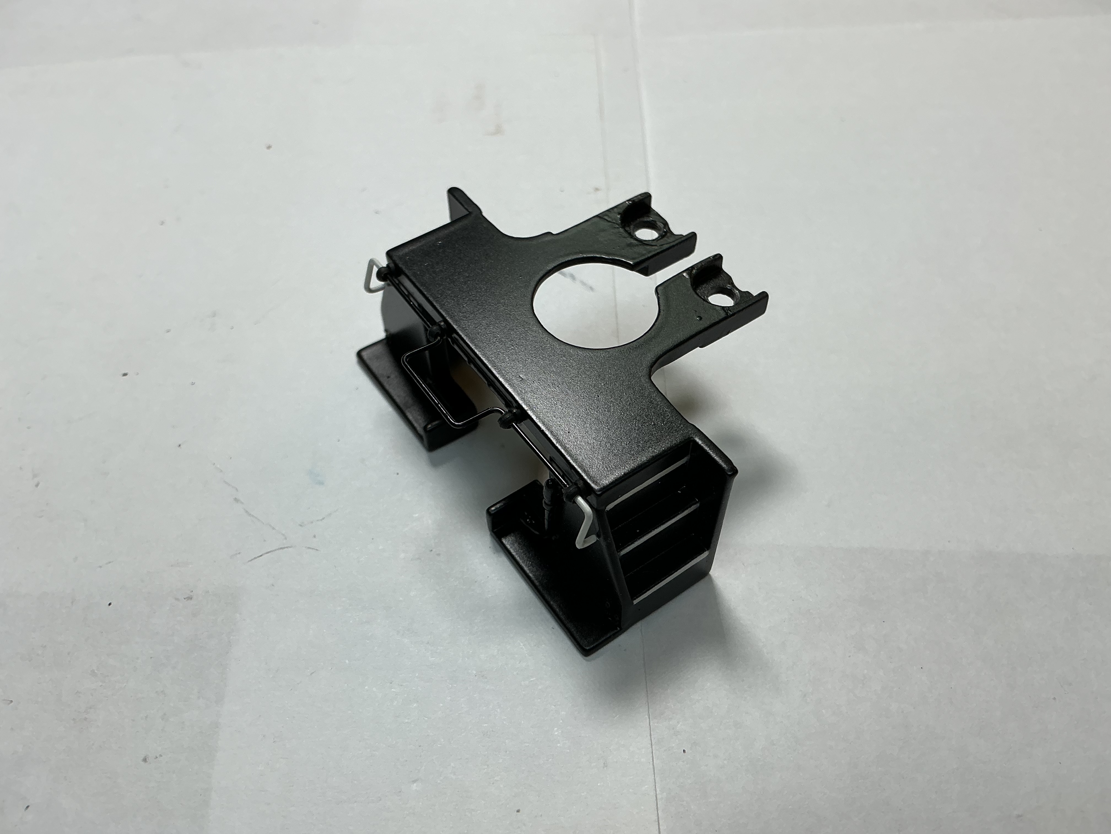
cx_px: 556
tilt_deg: -54.1
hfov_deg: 61.7
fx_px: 931
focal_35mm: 29
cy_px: 417
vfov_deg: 48.2
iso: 20
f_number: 1.8
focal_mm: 3
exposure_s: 1/208
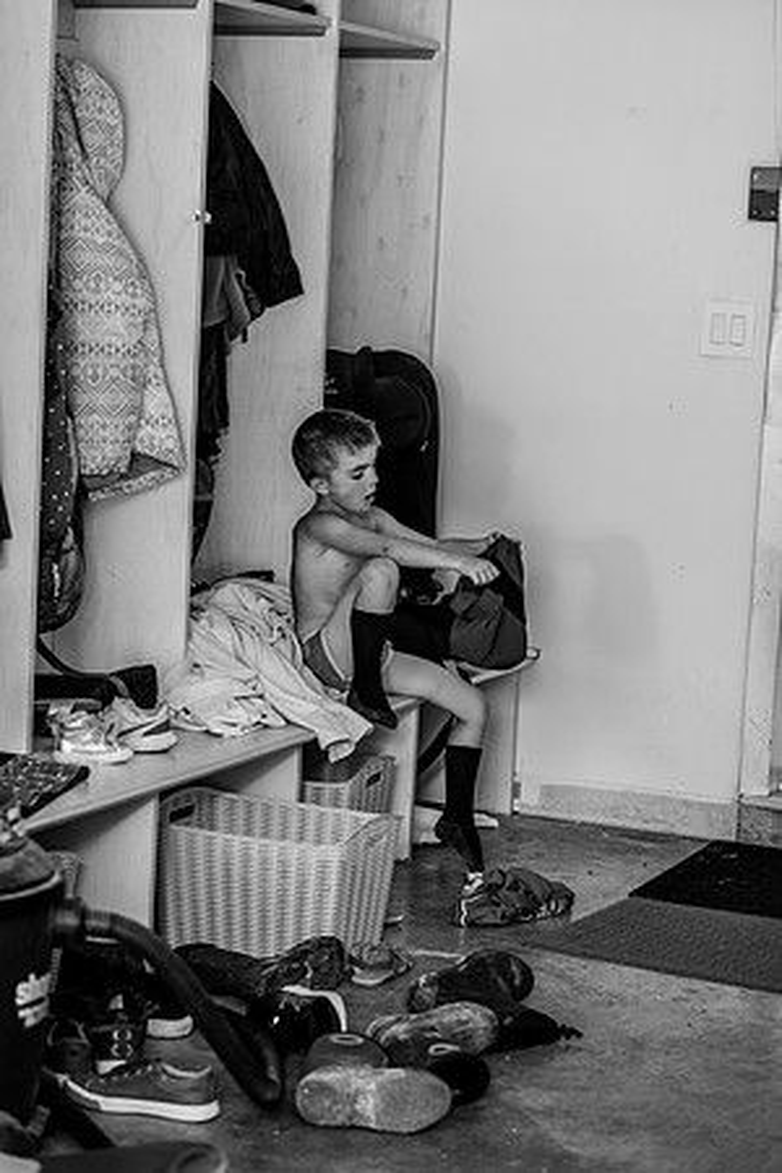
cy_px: 586
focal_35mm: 85
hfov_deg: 16.1
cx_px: 391
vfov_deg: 23.9
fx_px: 2769
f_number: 3.5
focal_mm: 85
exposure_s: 1/80
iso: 320
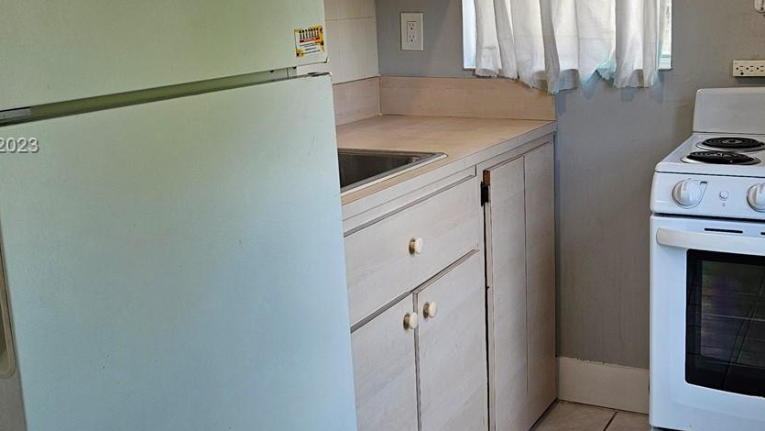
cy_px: 147
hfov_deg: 42.6
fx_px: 974
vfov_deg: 24.8
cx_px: 478
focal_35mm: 48
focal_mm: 5.4
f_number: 1.8
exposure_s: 1/120
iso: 80
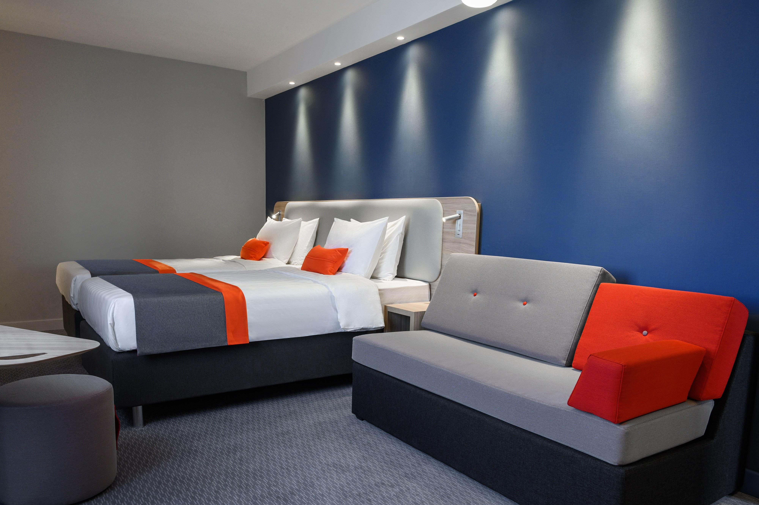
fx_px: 506
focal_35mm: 24
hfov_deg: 73.8
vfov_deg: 53.1
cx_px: 380
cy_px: 252
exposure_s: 1/4
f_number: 8
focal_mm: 24
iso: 100
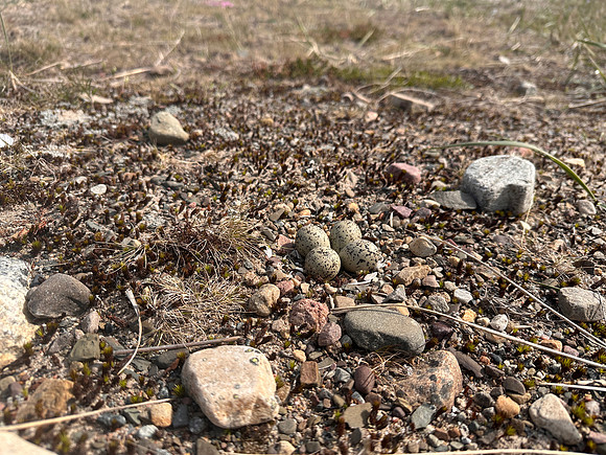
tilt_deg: -31.0
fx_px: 420
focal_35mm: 24
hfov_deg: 71.6
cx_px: 303
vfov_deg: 56.8
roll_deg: +0.8
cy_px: 228
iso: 80
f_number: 1.78
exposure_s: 1/4016
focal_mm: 6.86
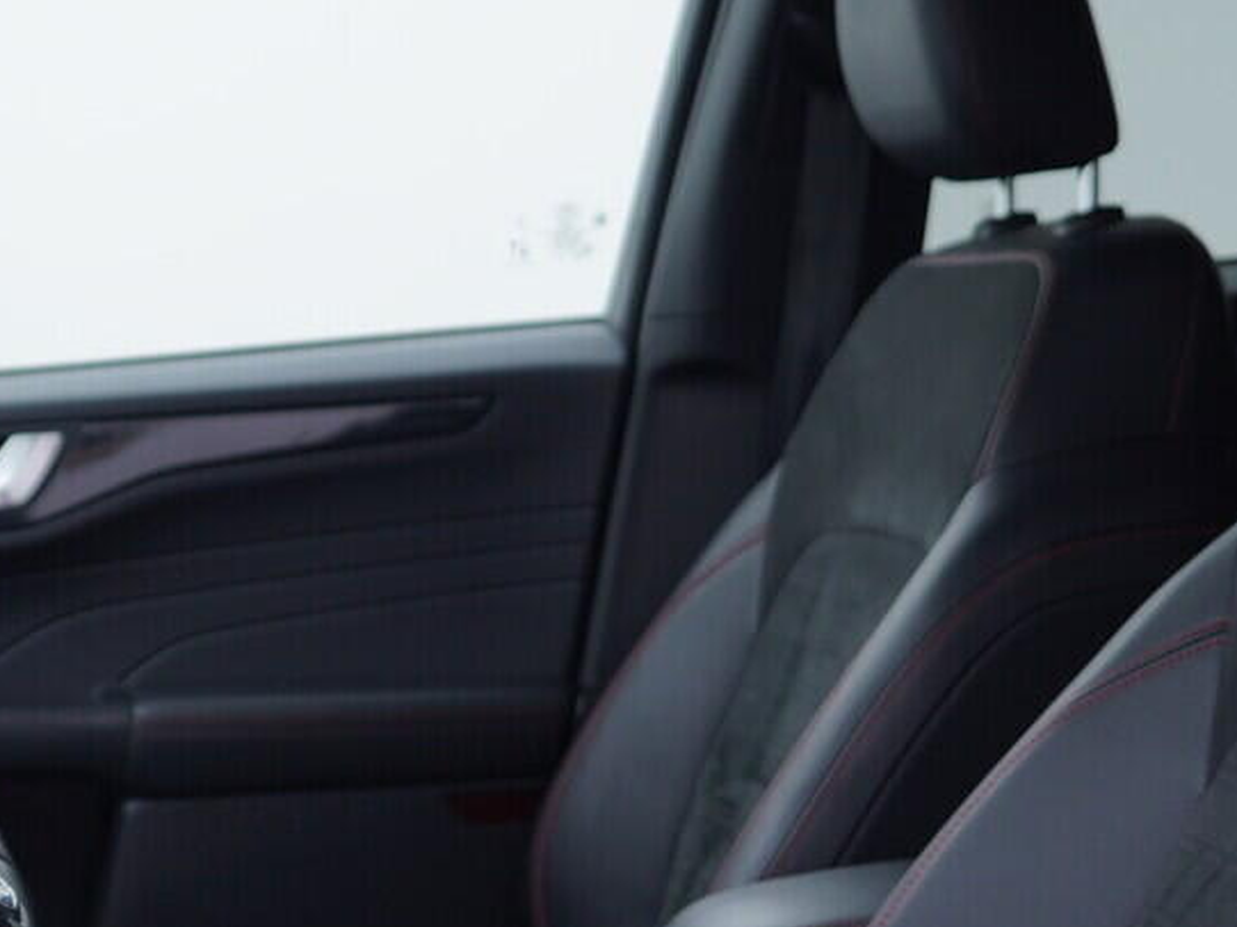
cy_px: 468
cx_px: 157
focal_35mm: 92
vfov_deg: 16.1
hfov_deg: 20.9
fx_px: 3286
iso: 125
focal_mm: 24
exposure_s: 1/50
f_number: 3.2
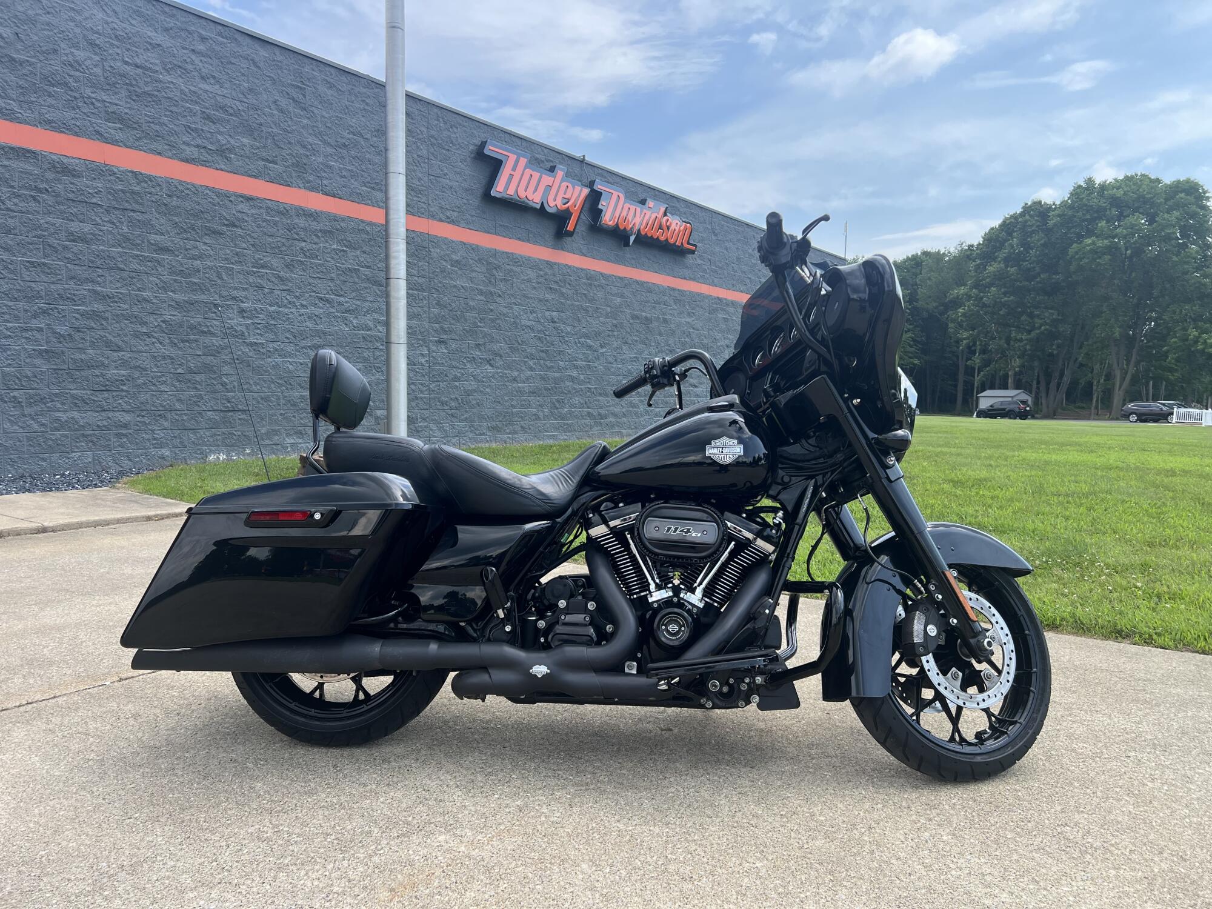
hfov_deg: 67.3
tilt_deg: -5.1
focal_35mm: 26
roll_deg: -0.9
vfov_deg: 53.1
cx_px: 606
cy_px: 454
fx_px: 910
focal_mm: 5.7
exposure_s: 1/1488
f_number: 1.5
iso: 50
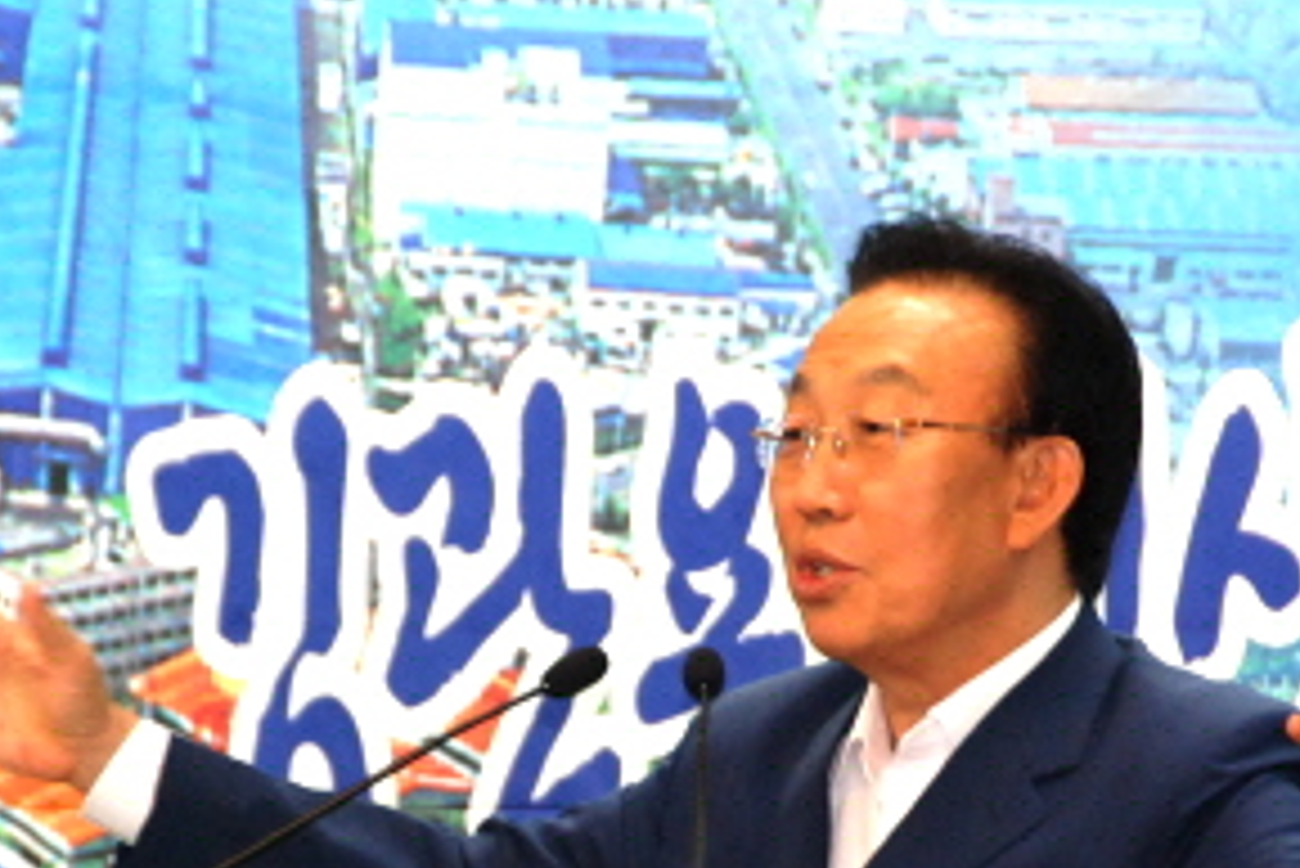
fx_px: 15932
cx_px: 670
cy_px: 652
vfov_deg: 3.1
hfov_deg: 4.7
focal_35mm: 441
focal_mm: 170
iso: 800
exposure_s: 1/60
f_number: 5.6
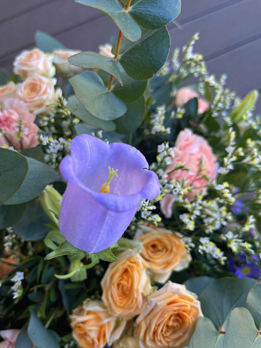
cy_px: 174
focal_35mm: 26
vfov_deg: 67.3
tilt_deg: -68.7
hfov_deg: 53.1
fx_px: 261
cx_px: 130
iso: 50
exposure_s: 1/297
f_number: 1.6
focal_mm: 5.1
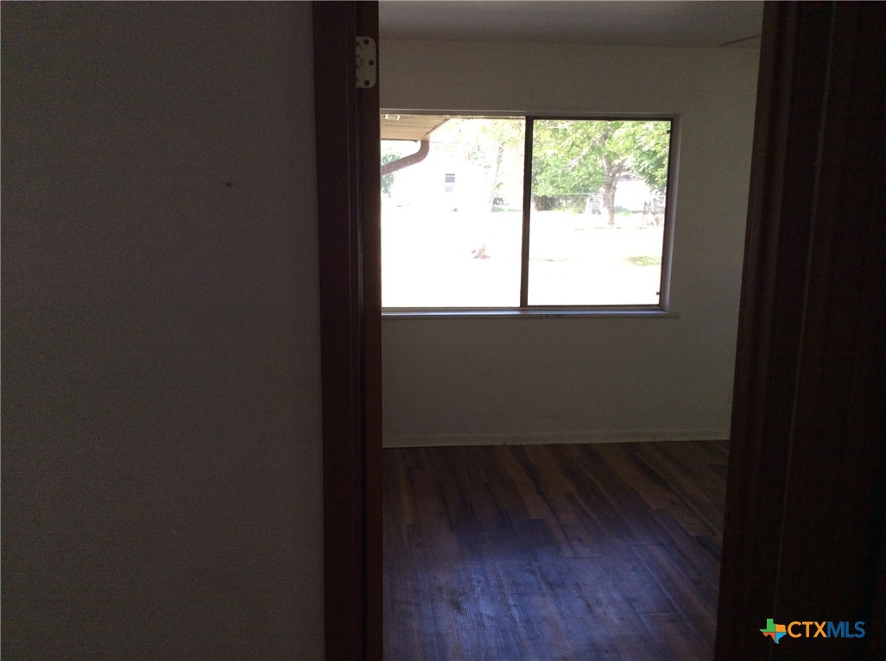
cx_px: 443
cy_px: 330
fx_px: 818
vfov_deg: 44.0
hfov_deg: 56.9
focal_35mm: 32
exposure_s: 1/120
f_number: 2.4
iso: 64
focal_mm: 3.3
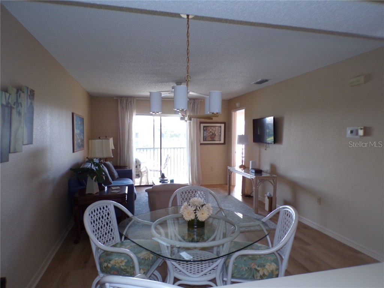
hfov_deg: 71.6
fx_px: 266
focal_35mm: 24
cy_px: 144
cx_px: 192
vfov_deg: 56.8
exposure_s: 1/34
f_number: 3
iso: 112
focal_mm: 4.3
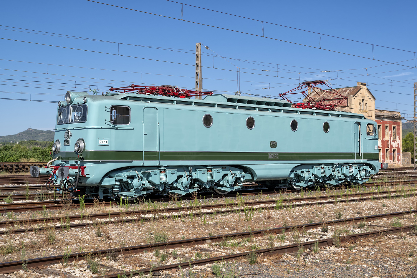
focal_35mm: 48
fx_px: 556
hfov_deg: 41.1
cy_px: 139
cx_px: 208
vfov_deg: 28.1
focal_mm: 48
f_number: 8
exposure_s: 1/1000
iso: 200
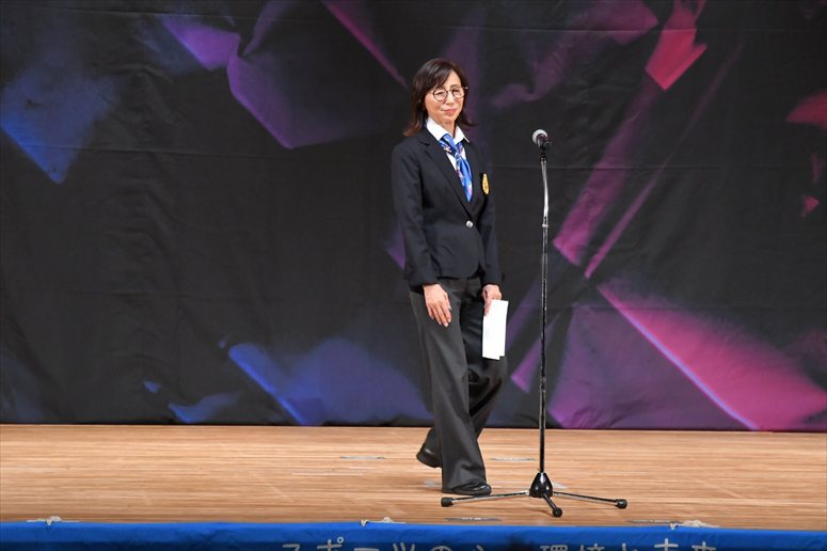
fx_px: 6200
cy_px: 276
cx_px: 414
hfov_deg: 7.6
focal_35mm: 270
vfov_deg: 5.1
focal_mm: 180
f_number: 5.6
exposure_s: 1/400
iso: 5600
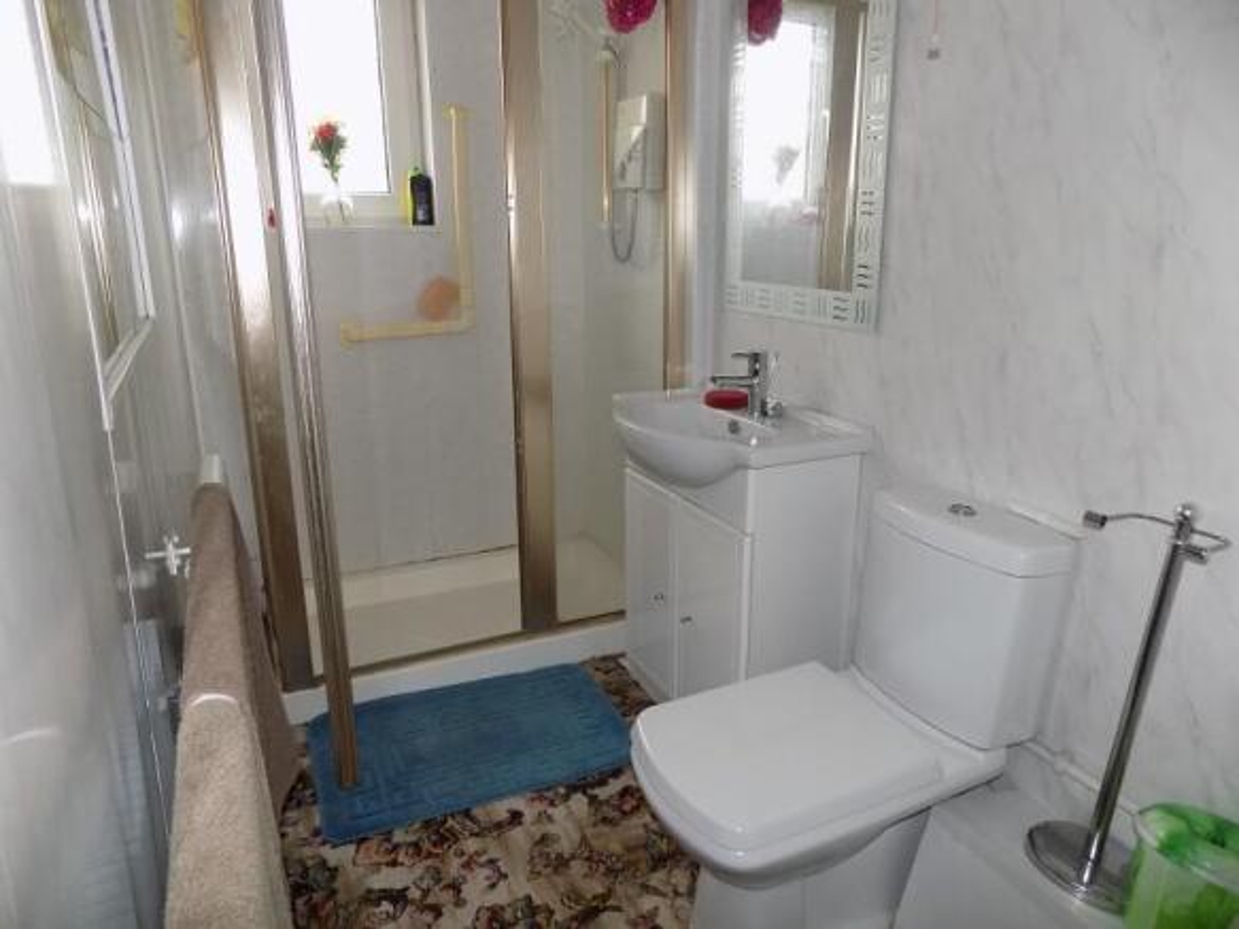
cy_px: 464
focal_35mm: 23
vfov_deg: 58.9
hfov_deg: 73.9
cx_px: 620
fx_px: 823
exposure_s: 1/30
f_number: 3.1
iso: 200
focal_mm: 4
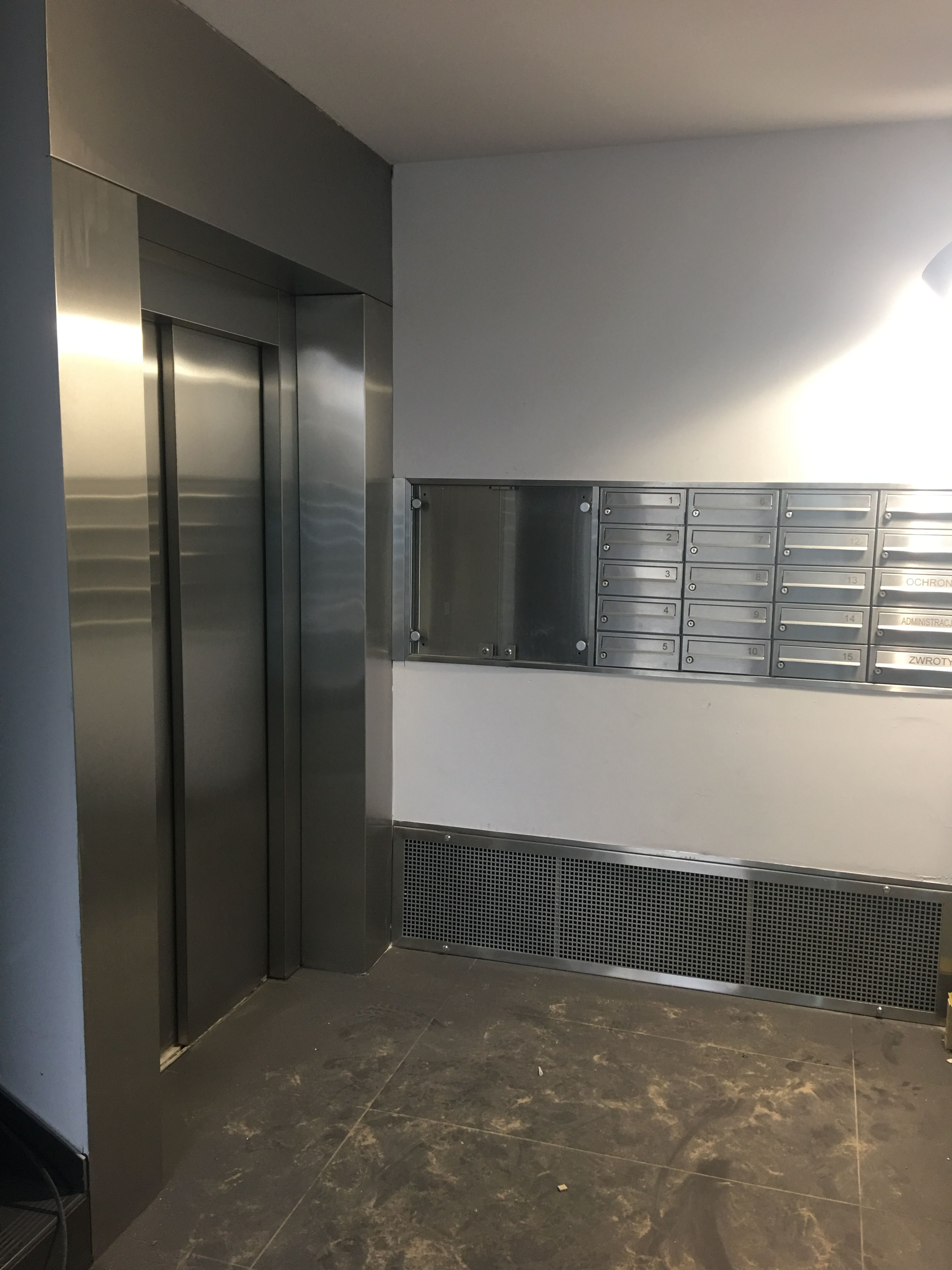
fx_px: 1063
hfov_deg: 48.2
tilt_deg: -7.0
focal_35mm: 29
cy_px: 635
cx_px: 476
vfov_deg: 61.7
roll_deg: -0.9
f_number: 2.2
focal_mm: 4.15
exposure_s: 1/17
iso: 64
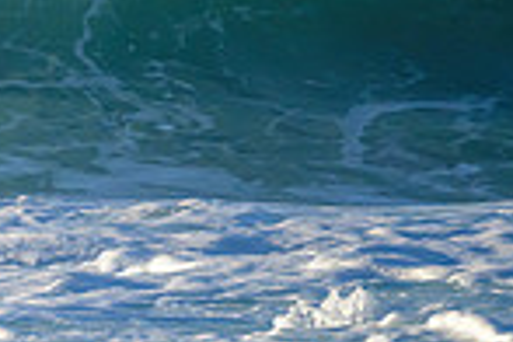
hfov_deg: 0.8
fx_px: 36719
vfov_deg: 0.5
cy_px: -50
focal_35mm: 2577
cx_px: -531
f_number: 11
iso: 800
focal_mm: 560
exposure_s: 1/1600
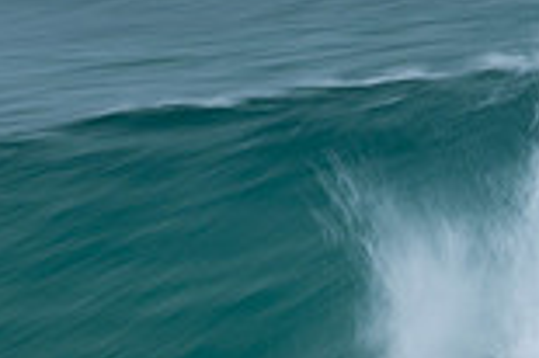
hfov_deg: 0.7
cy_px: 600
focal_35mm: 2806
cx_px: 525
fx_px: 41967
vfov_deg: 0.5
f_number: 25
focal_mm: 500
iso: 100
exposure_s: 1/20
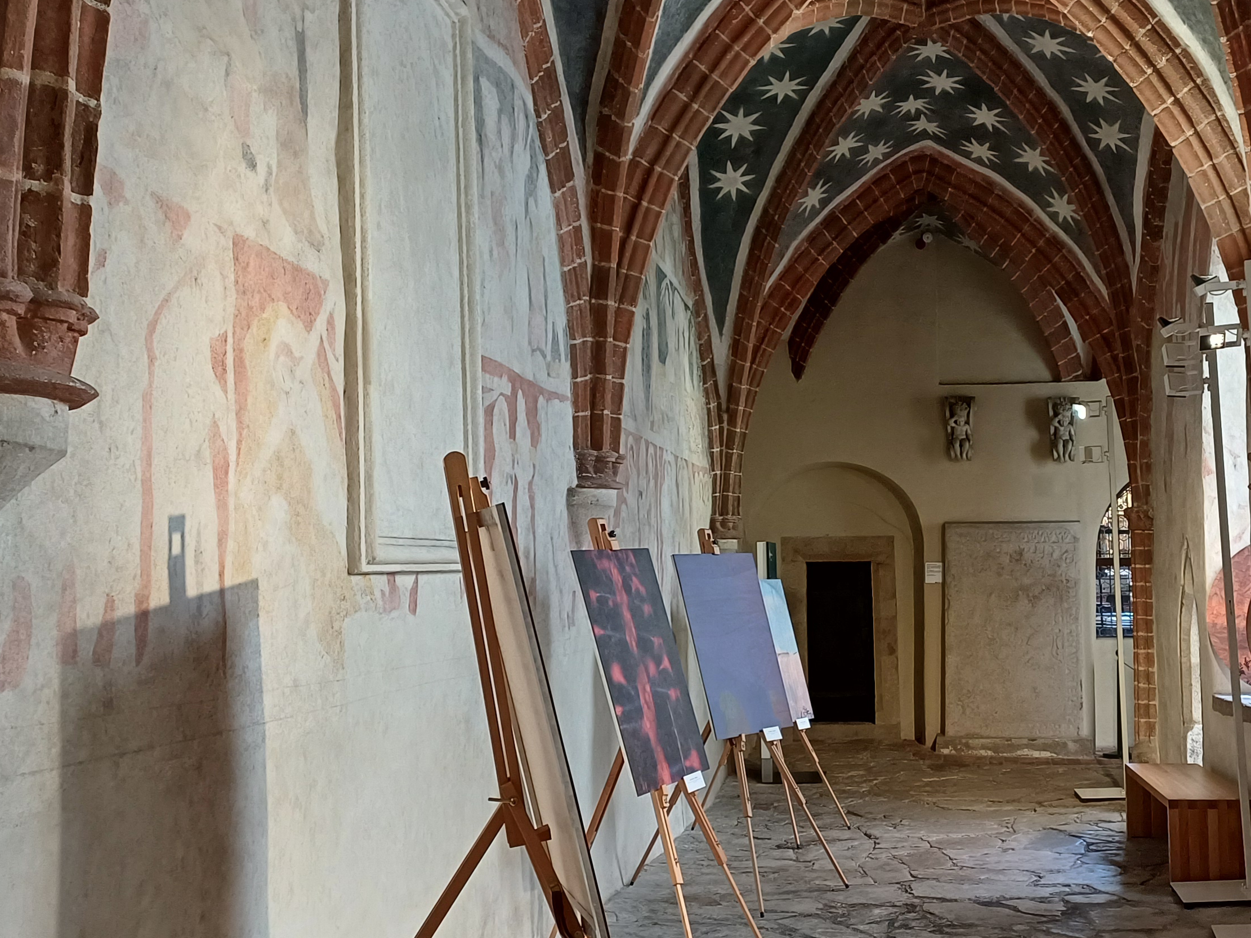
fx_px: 1626
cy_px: 486
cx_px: 885
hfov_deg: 41.2
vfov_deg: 32.2
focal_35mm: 45
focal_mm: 4.65
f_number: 1.8
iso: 200
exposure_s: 1/50
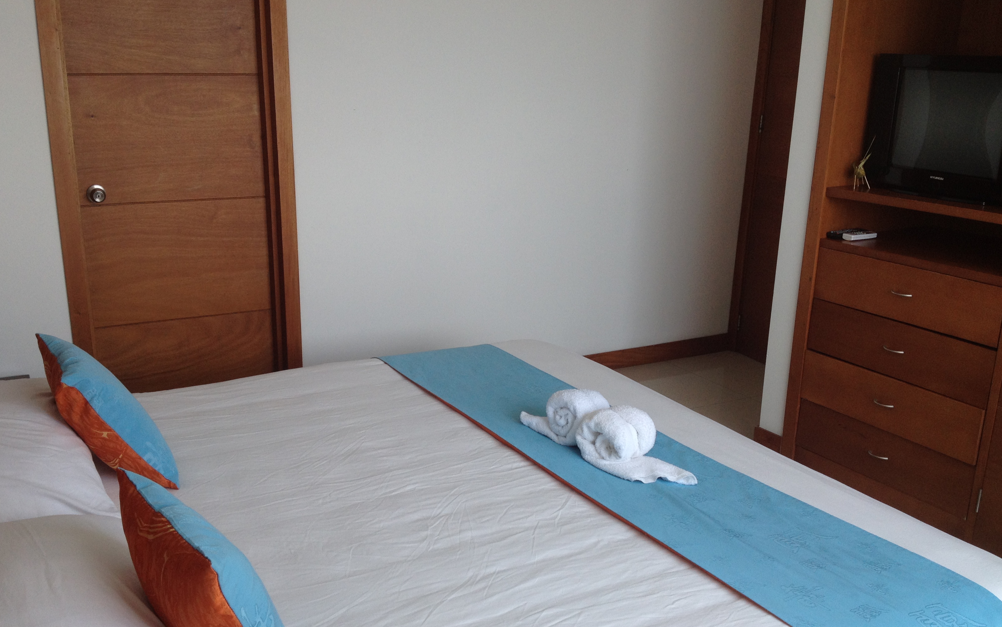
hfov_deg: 51.5
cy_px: 362
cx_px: 490
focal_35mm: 38
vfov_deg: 33.5
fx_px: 1038
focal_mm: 4.28
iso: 64
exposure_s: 1/185
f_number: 2.4
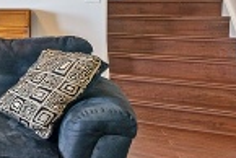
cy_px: 6
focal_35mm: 53
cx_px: -254
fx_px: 348
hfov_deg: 18.5
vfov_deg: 24.6
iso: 64
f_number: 8
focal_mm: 12
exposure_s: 1/2.5
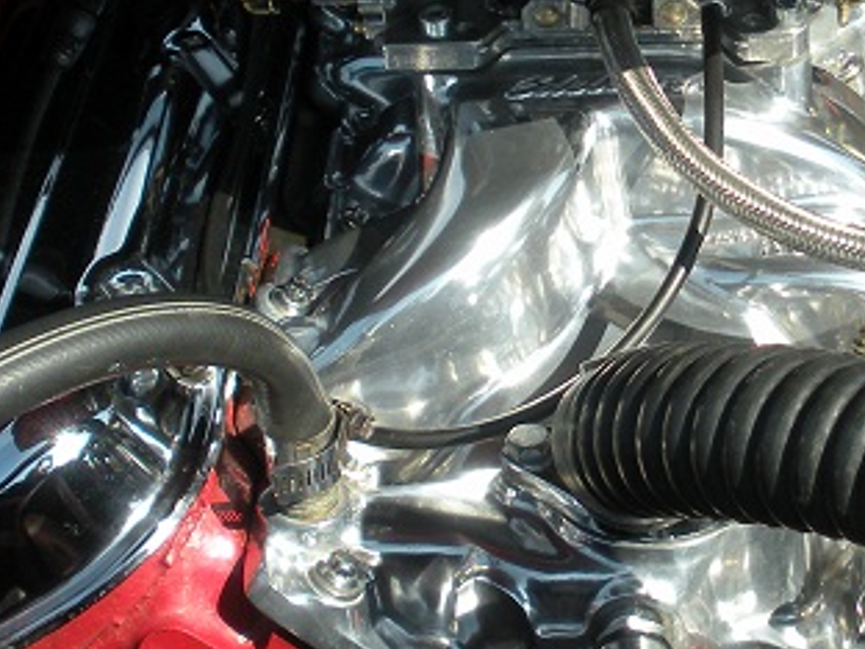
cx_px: 699
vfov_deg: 16.0
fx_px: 2299
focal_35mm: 92
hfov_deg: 21.0
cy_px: 176
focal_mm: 6.3
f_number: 3.5
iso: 64
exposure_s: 1/430
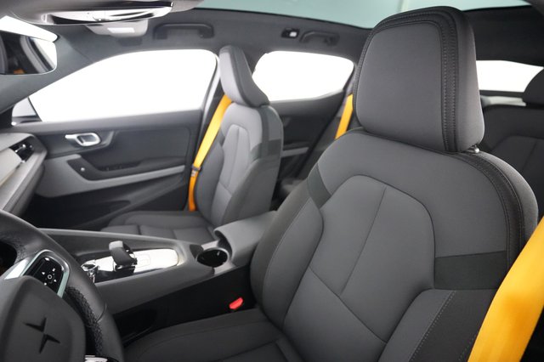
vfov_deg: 70.4
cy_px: 181
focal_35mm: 17
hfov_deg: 93.3
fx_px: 257
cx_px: 272
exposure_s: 1/30
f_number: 2.8
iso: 12800
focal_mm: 17
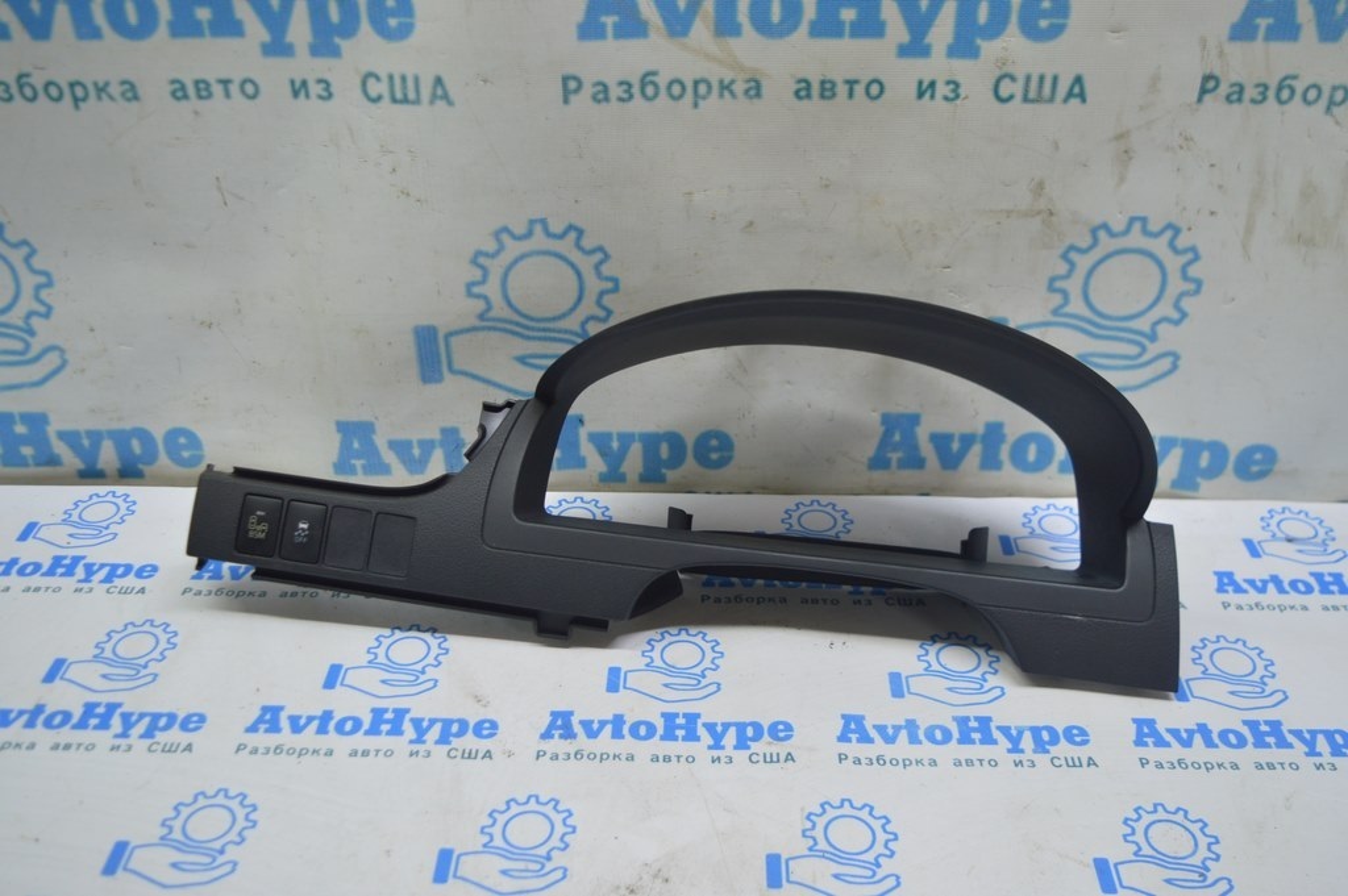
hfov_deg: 53.2
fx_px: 1347
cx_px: 674
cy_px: 448
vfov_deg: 36.8
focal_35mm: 36
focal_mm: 24
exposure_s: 1/50
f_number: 4
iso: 400
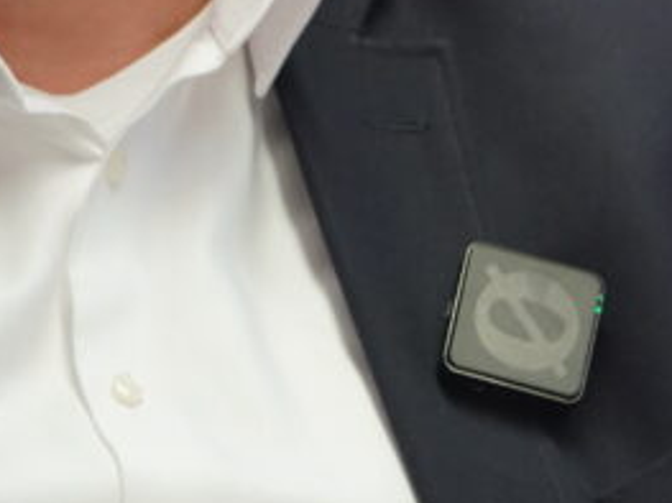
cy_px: -142
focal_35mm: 390
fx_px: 7568
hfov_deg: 5.1
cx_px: 355
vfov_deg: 3.8
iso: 2500
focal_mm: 104
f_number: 4
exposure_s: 1/160
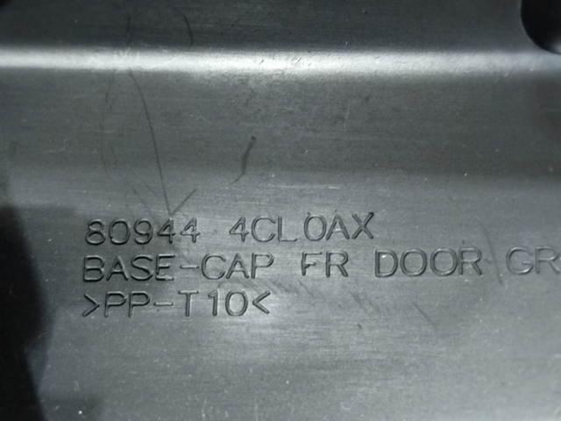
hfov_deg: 27.0
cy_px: 210
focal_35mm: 72
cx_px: 280
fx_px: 1167
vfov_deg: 20.4
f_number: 1.7
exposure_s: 1/17
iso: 1250
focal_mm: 5.31
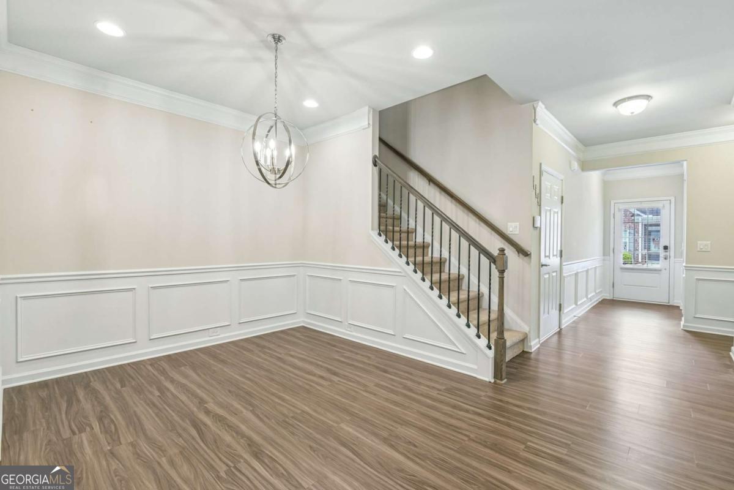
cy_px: 245
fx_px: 326
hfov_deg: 96.7
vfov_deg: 73.7
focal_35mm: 16
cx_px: 367
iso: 400
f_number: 8
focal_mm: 16
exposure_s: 1/13
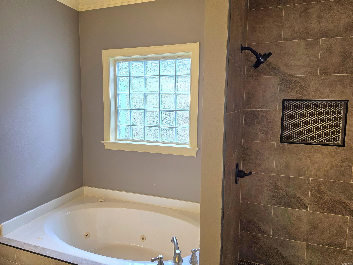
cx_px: 176
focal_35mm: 23
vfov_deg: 58.9
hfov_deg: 73.9
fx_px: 235
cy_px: 132
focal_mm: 6.5
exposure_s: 1/120
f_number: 1.4
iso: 50
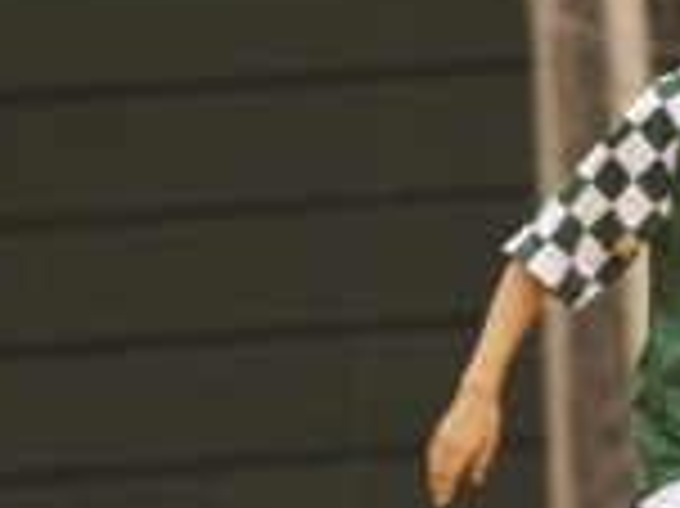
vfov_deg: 1.6
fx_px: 18784
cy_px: 429
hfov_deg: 2.1
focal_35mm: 957
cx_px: 712
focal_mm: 200
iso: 3200
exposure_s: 1/200
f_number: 2.8
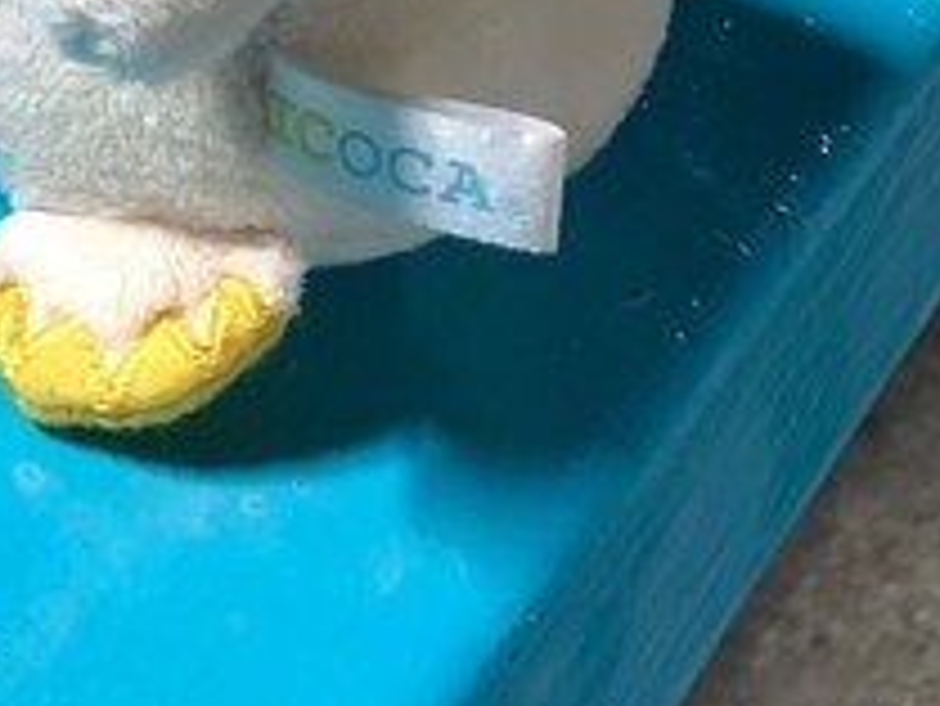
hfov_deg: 15.7
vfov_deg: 13.2
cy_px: -292
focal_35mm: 107
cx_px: -747
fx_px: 2907
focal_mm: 3.99
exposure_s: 1/30
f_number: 1.8
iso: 40
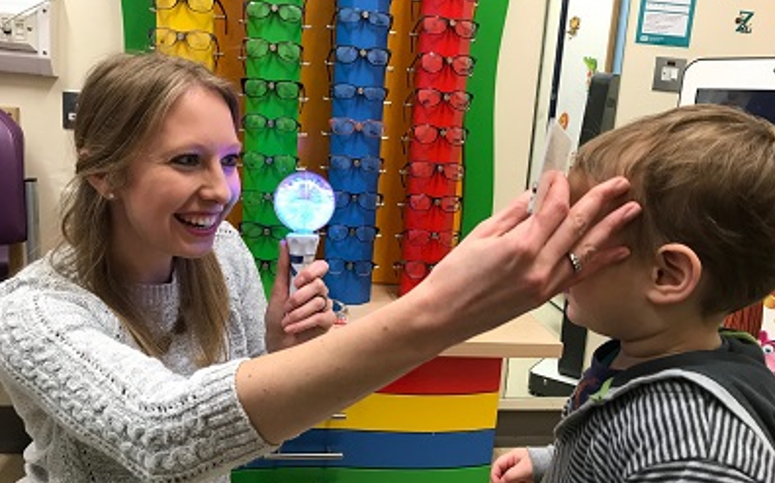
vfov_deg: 41.8
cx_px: 388
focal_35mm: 30
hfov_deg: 62.9
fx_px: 633
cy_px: 237
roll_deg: -4.5
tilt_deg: -9.3
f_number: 1.8
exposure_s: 1/20
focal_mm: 3.99
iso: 40
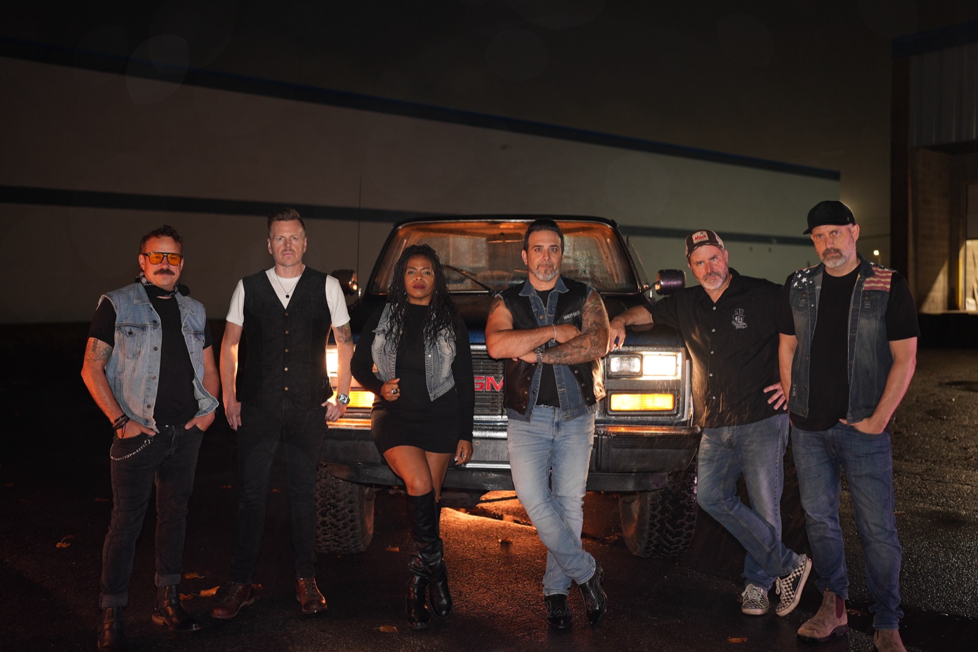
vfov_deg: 37.9
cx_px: 489
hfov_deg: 54.4
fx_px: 951
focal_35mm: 35
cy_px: 326
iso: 320
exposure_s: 1/50
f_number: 1.4
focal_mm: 35
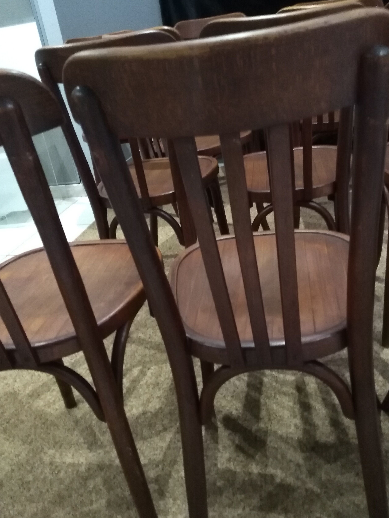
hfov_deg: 44.1
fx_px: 479
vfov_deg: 56.8
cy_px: 250
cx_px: 218
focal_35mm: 32
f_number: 2
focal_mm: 3.54
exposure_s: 1/14.3
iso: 1471
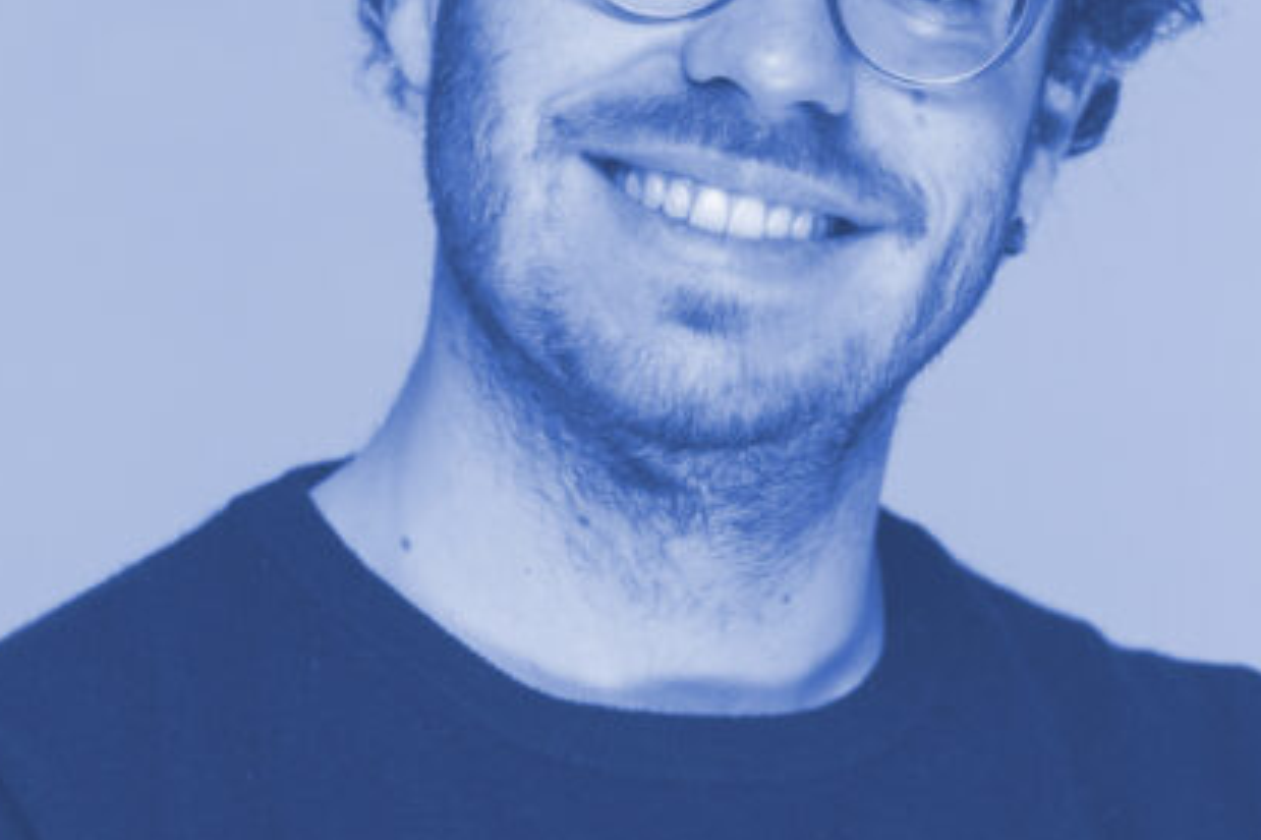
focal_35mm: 206
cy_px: 87
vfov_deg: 6.6
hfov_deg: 10.0
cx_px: 724
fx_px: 7212
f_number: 5
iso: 200
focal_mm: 85
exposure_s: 1/100
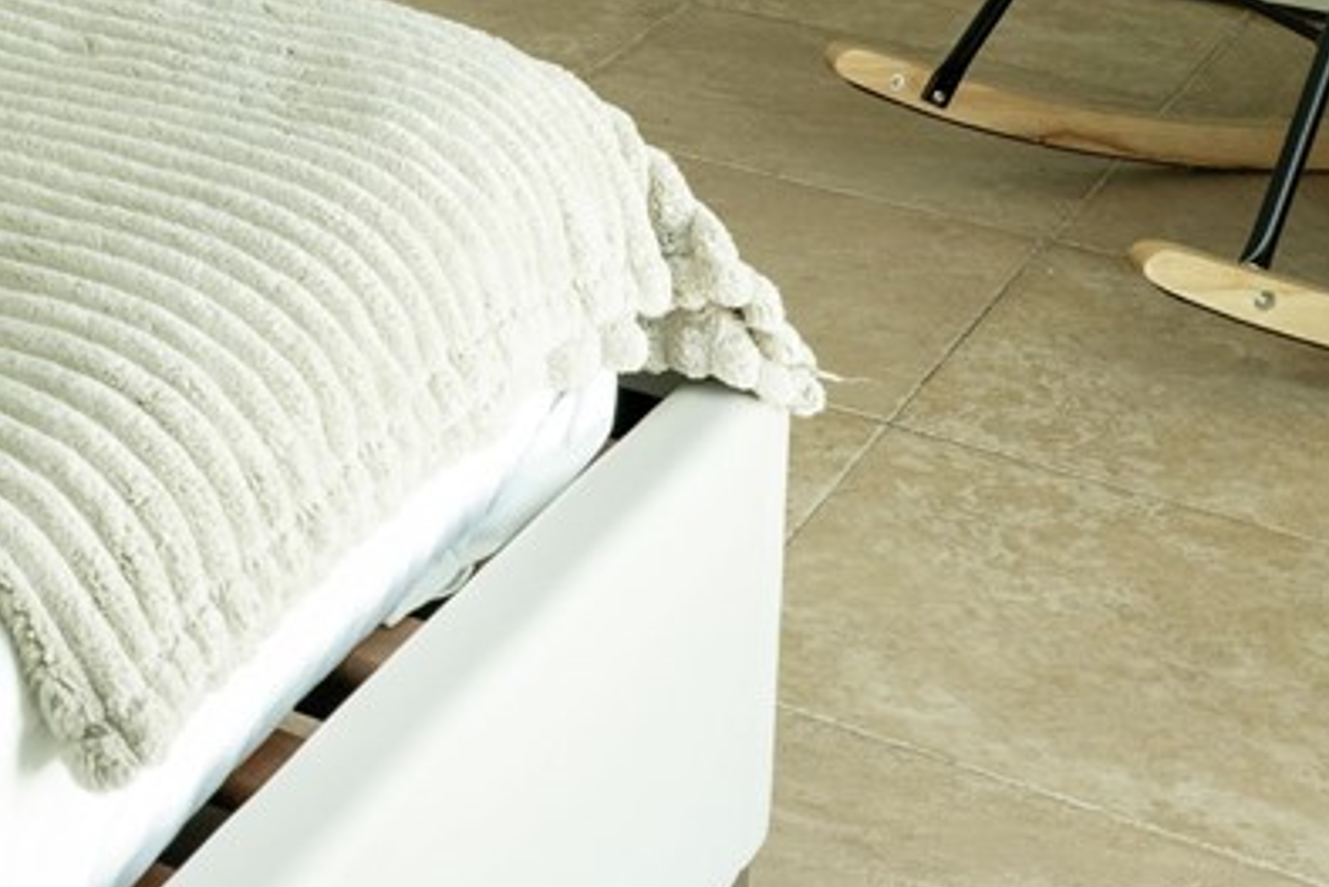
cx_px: -594
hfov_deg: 20.6
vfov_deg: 14.7
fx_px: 3176
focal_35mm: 86
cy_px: -484
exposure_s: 1/500
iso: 200
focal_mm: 20
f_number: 9
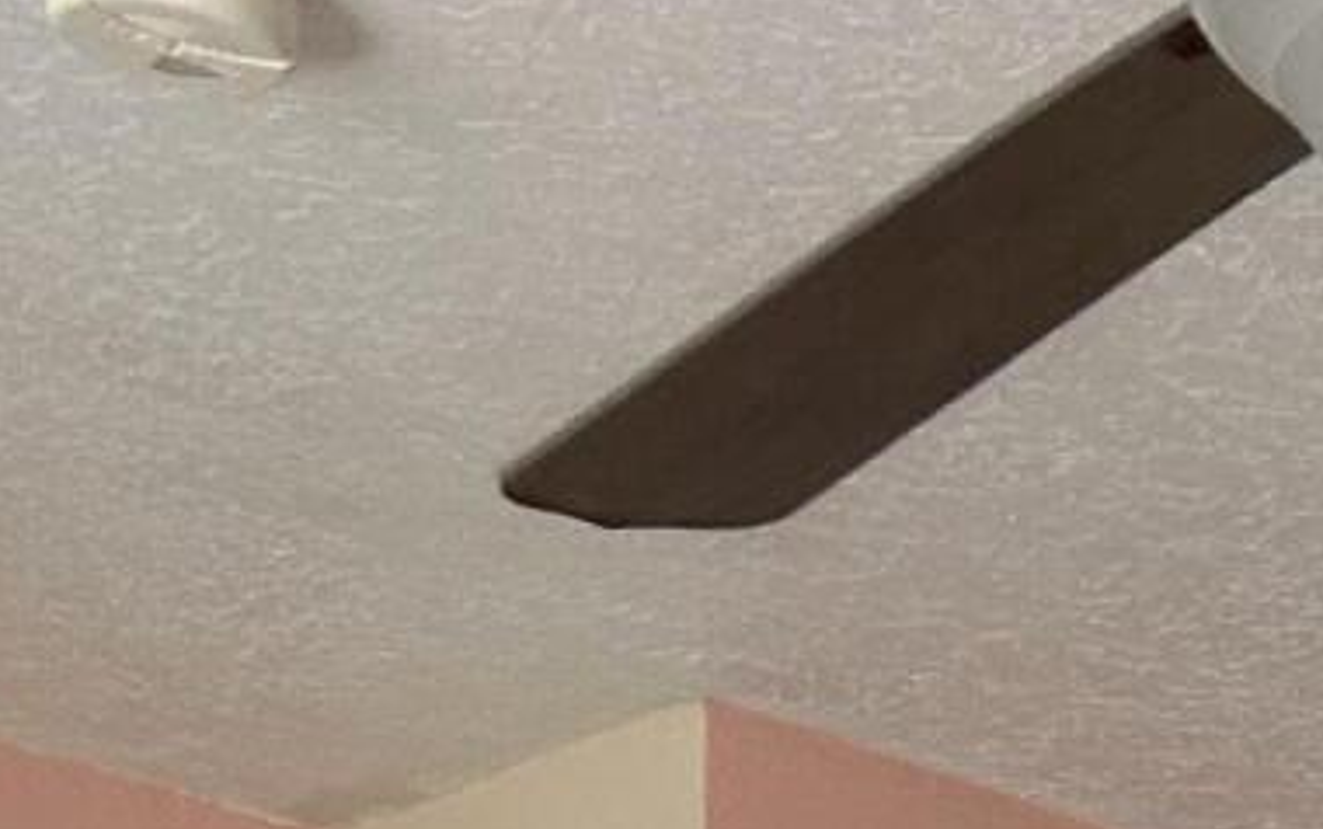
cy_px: 3386
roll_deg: -2.9
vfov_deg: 6.9
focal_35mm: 145
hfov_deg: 13.0
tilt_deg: -7.6
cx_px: 2406
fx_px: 5231
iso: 125
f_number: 1.5
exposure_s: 1/120
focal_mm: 5.7
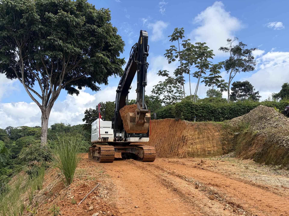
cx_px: 144
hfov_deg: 67.3
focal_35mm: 26
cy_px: 108
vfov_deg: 53.1
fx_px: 217
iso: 50
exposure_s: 1/3279
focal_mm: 5.96
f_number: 1.6
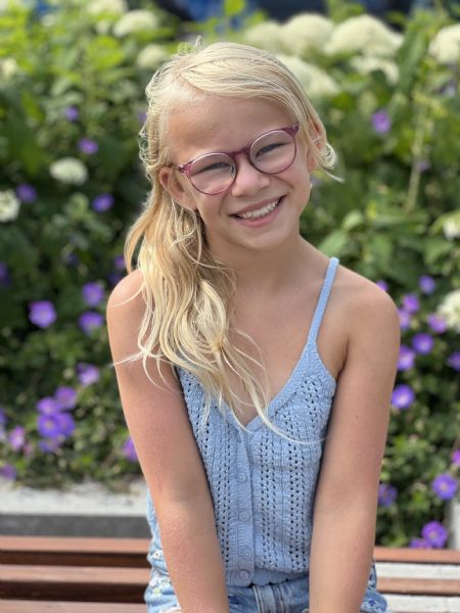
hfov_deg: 19.1
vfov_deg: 25.3
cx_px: 230
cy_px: 306
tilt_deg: -15.9
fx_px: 1364
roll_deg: +1.0
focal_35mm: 77
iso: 25
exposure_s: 1/288
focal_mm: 9
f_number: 2.8
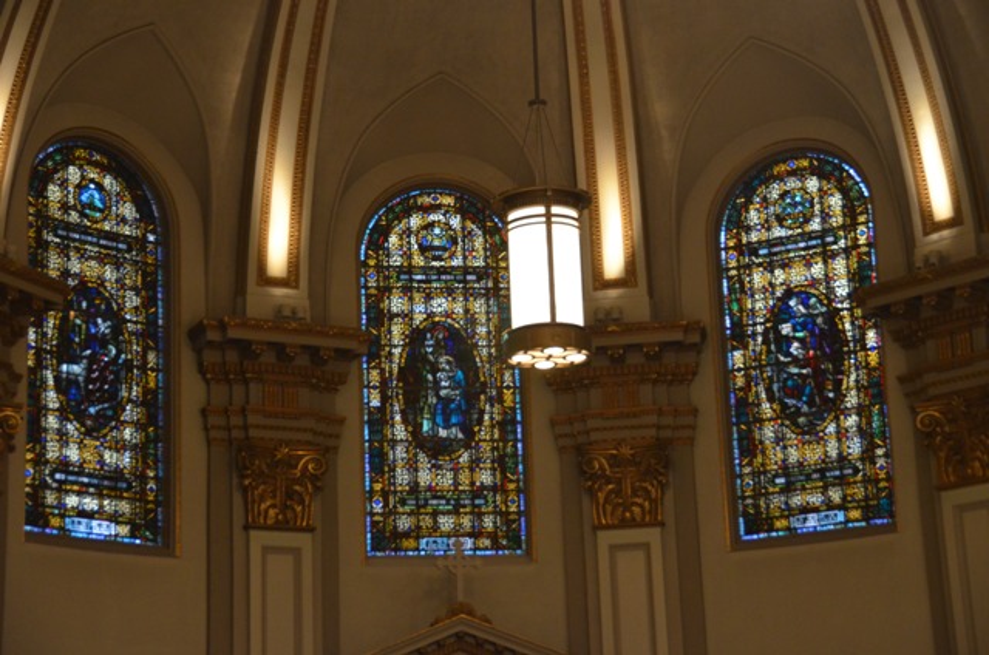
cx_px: 494
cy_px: 328
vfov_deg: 14.6
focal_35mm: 93
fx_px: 2550
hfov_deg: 22.0
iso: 1600
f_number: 4.8
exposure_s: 1/10
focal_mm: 62
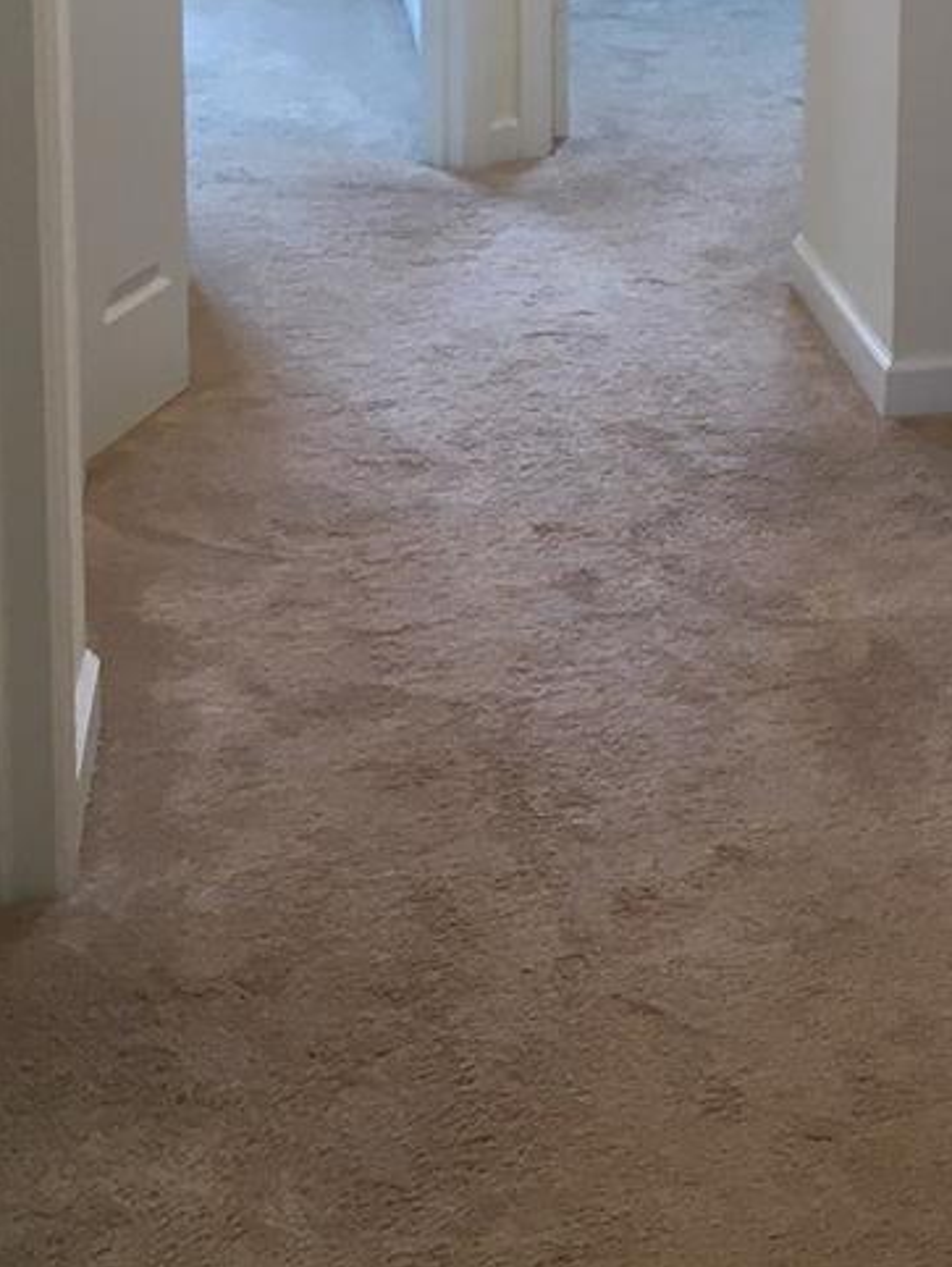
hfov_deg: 19.6
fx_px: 2637
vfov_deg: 25.5
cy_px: -29
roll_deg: -1.5
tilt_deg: -11.6
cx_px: 1046
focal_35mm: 72
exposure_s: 1/30
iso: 50
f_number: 2.2
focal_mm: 4.15
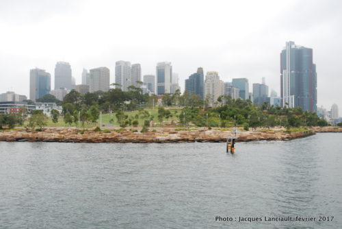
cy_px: 114
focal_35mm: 36
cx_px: 171
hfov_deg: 53.1
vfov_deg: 36.9
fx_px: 342
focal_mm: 24
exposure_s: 1/125
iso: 100
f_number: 5.6
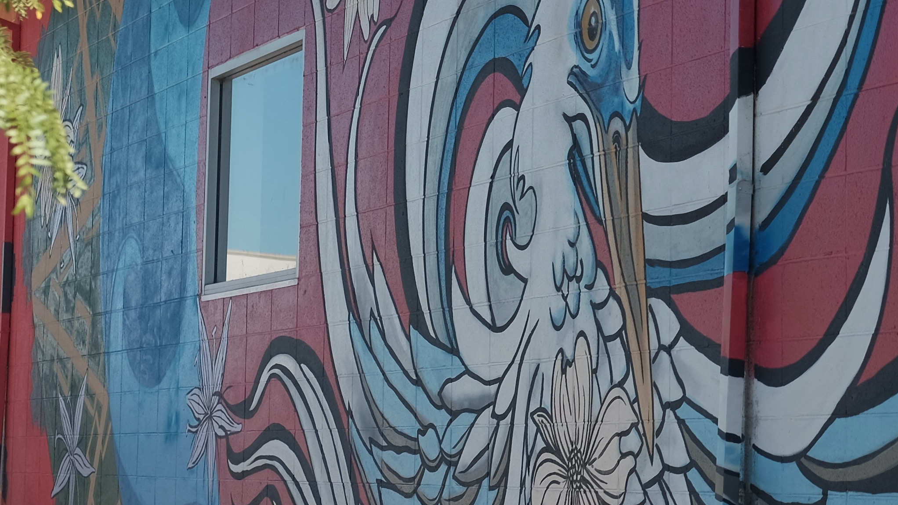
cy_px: 95
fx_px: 3167
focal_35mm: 133
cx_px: 914
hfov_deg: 15.8
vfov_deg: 9.1
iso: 200
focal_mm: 35
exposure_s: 1/1800
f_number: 2.8
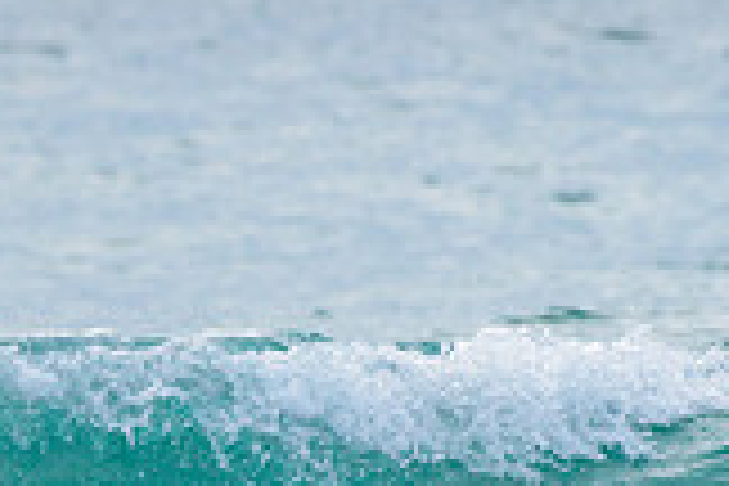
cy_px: 404
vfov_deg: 0.6
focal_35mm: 2192
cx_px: -420
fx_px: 44385
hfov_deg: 0.9
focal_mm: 500
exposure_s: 1/2000
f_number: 5.6
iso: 250
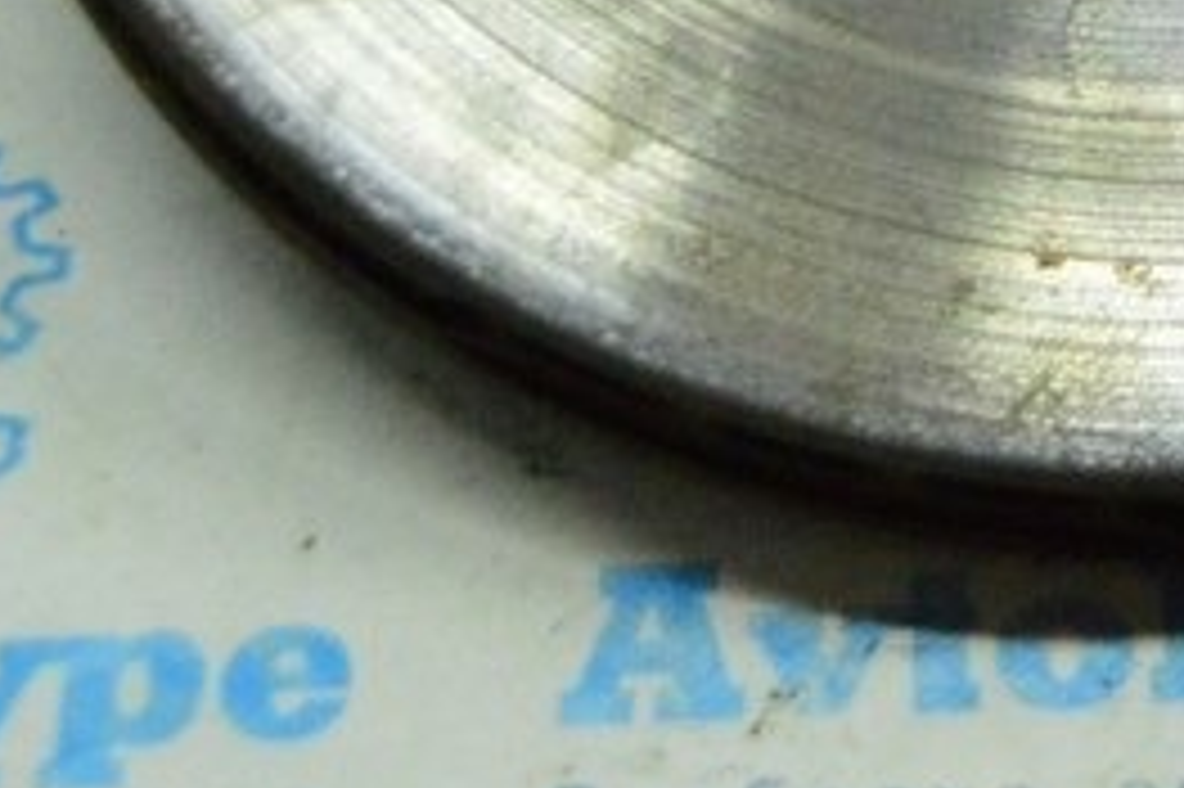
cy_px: -651
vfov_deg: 8.3
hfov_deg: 12.8
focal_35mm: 158
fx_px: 5191
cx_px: 1211
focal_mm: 27
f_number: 4
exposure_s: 1/1000
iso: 6400
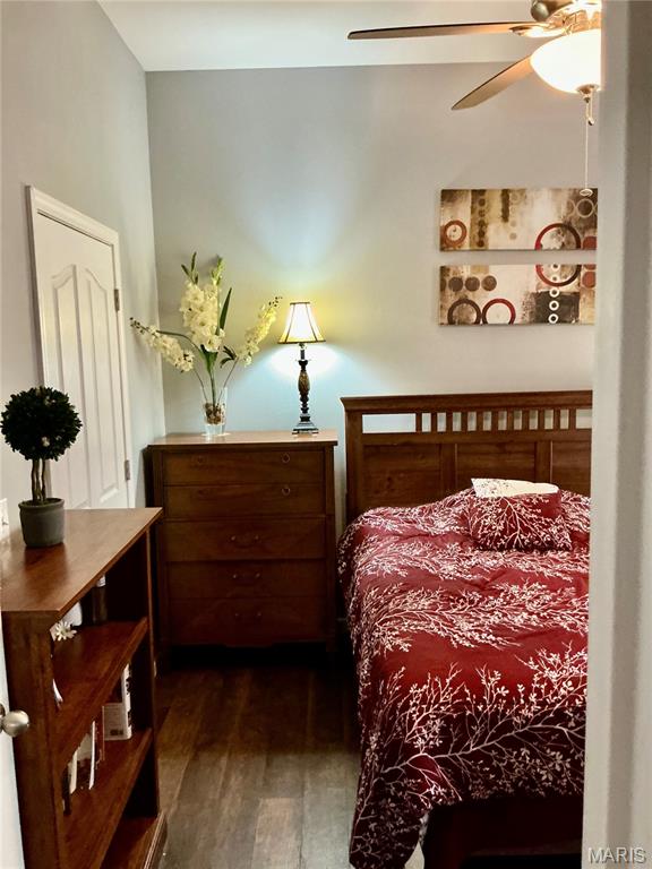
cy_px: 434
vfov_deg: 61.7
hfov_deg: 48.2
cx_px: 326
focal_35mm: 29
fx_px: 728
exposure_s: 1/30
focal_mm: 3
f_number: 1.8
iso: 250
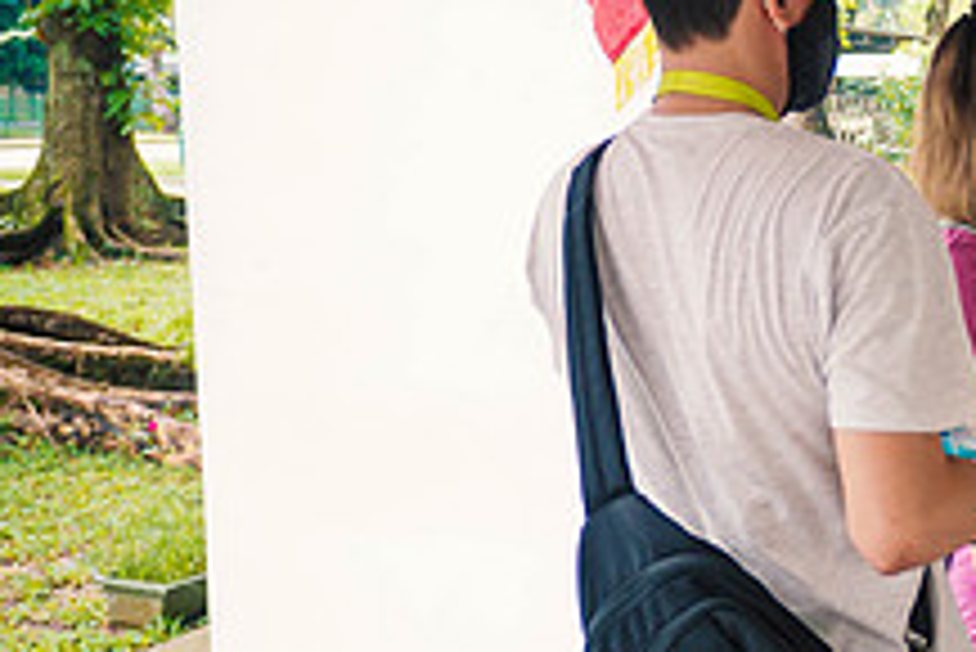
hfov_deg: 24.1
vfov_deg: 18.2
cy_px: 398
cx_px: 1223
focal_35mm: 75
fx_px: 2035
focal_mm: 13
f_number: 1.7
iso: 200
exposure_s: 1/125
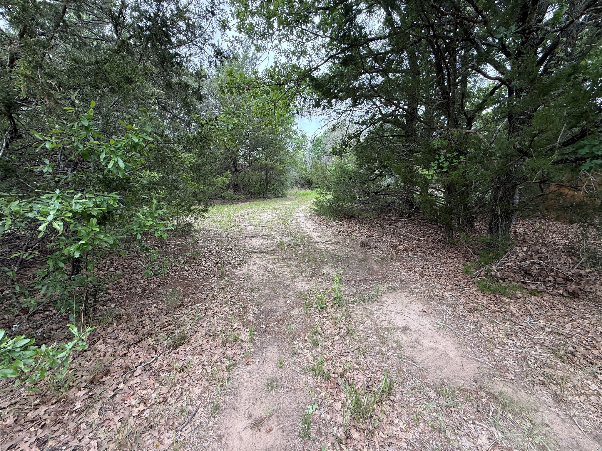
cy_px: 226
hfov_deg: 102.1
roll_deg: +0.4
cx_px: 301
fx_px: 243
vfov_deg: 85.7
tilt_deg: -7.4
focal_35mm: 14
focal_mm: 2.22
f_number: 2.2
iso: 50
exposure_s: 1/265
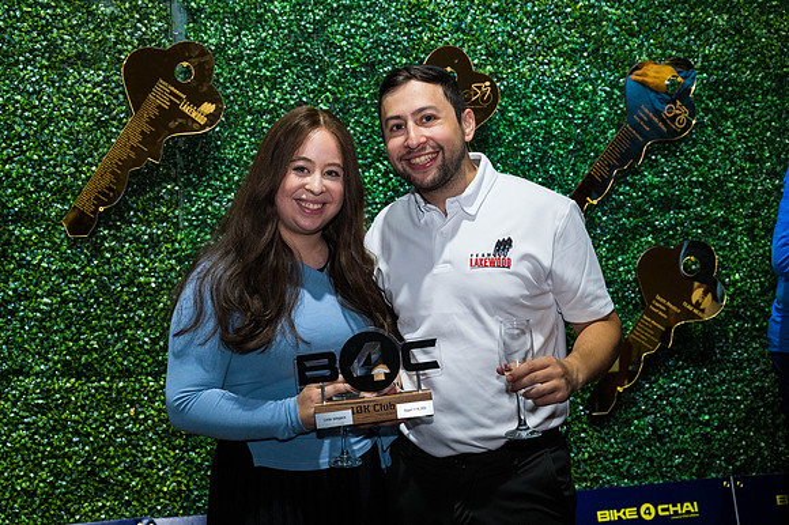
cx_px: 394
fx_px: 1095
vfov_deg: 27.0
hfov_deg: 39.6
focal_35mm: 50
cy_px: 262
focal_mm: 50
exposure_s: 1/160
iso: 3200
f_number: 5.6
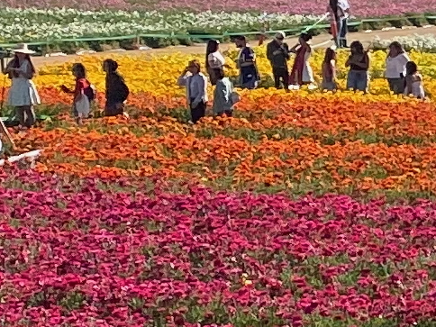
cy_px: 85
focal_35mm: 144
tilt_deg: -12.3
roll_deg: -0.2
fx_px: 1814
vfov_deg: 10.3
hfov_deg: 12.9
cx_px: 677
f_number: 1.8
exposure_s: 1/4274
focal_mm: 4.25
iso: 32
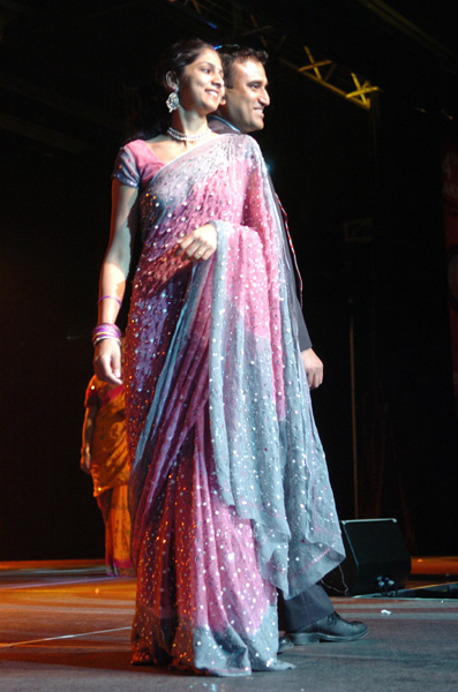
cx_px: 229
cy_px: 346
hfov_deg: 20.5
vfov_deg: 30.6
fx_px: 1266
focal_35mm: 66
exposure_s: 1/100
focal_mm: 44
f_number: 2.8
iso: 800
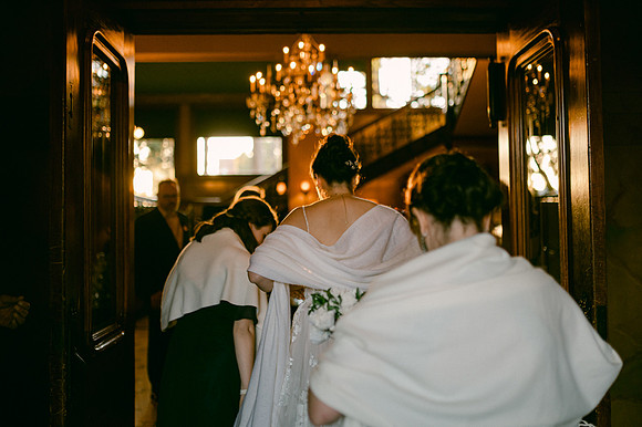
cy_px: 209
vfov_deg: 36.0
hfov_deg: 52.1
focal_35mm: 37
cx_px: 315
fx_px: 657
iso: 1000
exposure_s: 1/640
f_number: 1.4
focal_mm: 35
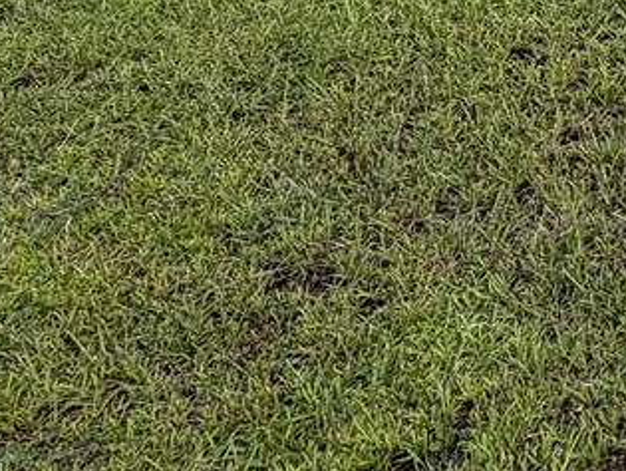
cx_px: 1153
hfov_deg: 19.6
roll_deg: +0.4
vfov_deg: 16.8
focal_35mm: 71
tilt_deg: -7.6
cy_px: -401
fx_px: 1285
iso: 32
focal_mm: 2.22
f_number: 2.2
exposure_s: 1/770
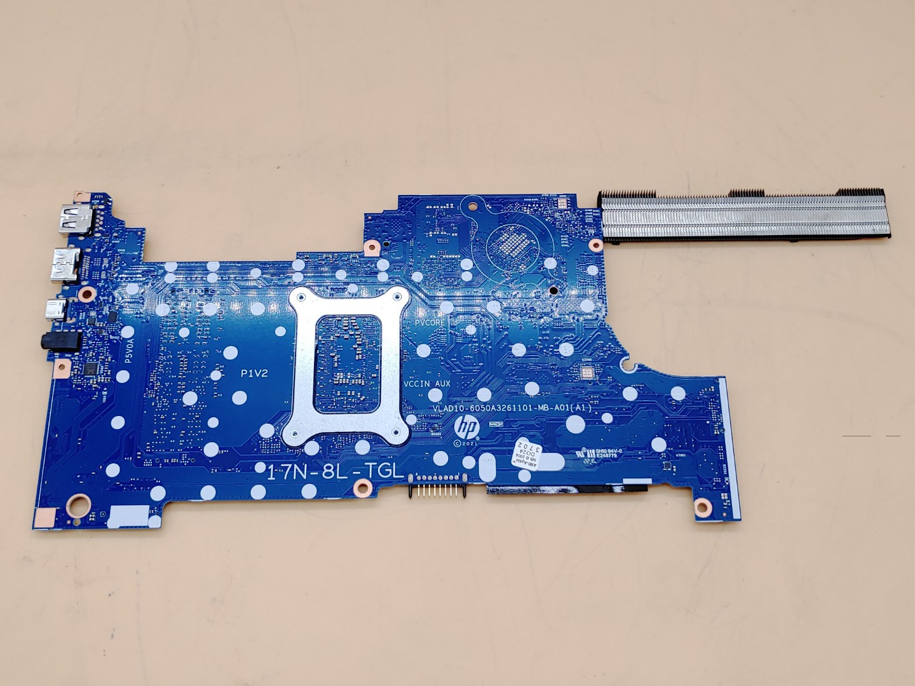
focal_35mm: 36
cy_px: 343
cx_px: 458
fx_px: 952
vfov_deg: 39.7
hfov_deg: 51.4
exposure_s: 1/120
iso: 50
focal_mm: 4.36
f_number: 1.8
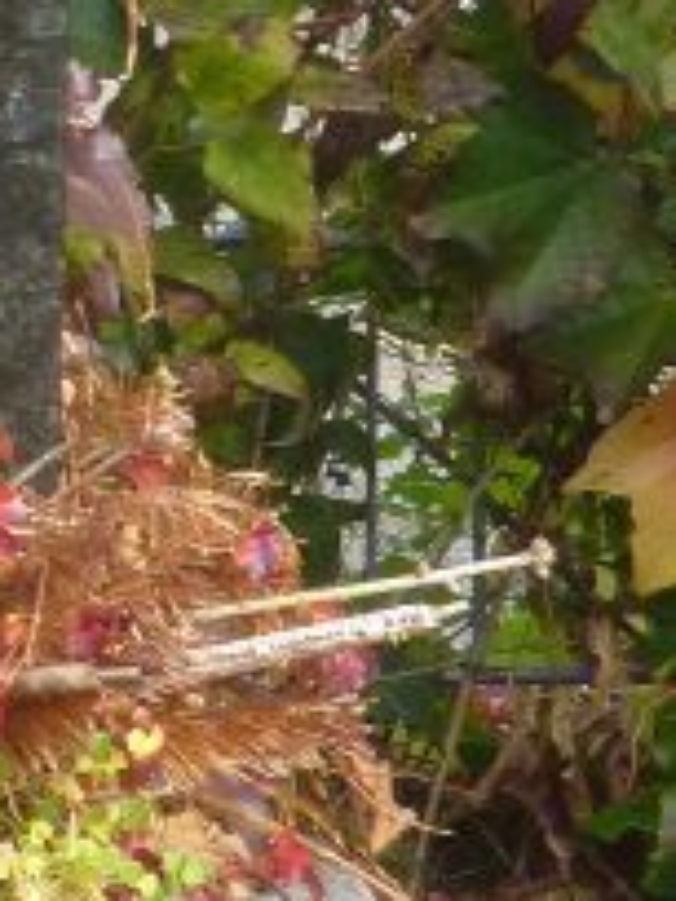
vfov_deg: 5.4
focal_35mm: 366
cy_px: -541
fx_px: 9530
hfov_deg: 4.0
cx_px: -963
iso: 250
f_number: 5
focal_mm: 12.5
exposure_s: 1/250
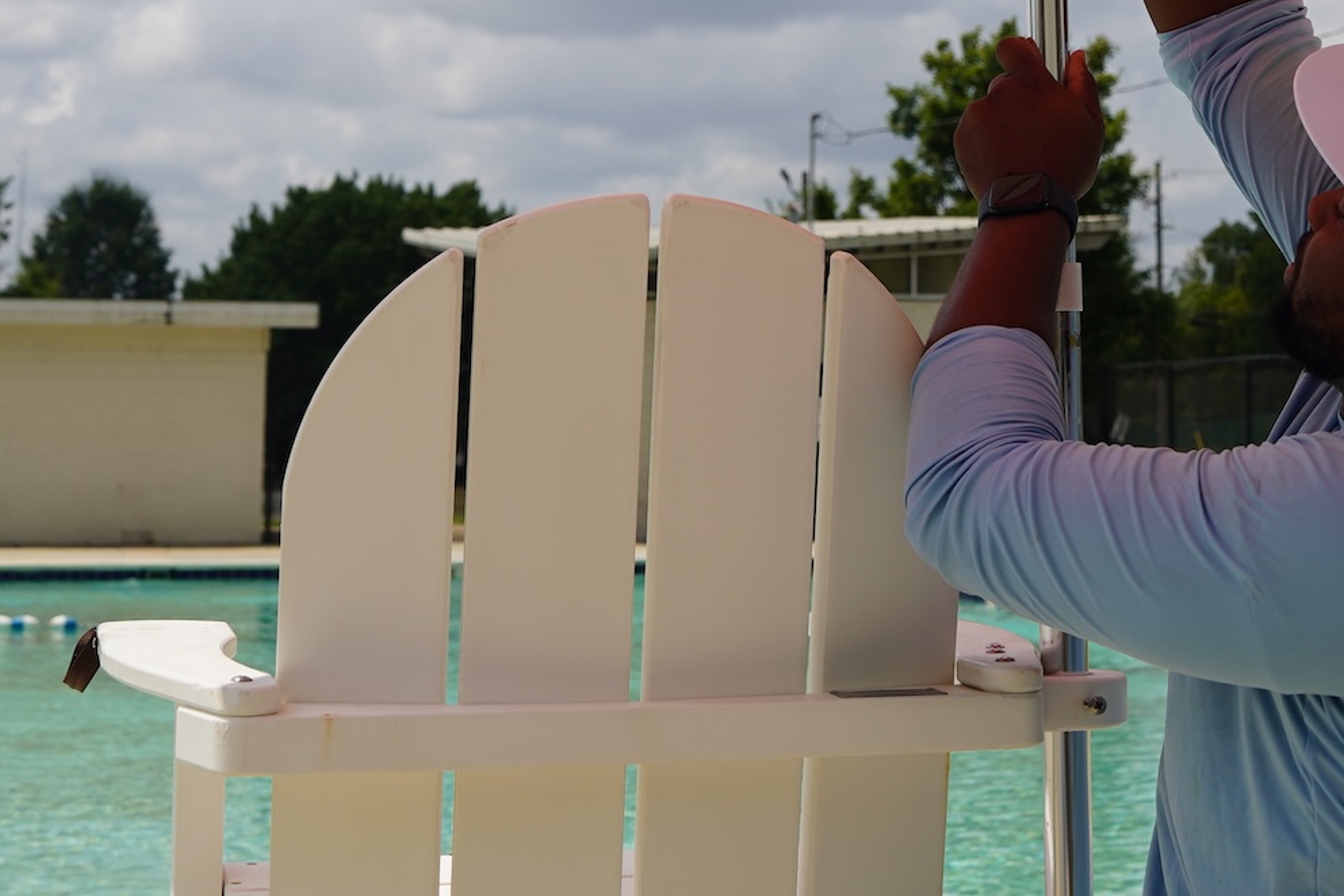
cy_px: -174
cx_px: 1088
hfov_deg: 26.4
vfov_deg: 17.3
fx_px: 2810
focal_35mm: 75
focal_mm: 29.9
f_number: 5
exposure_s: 1/1600
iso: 100
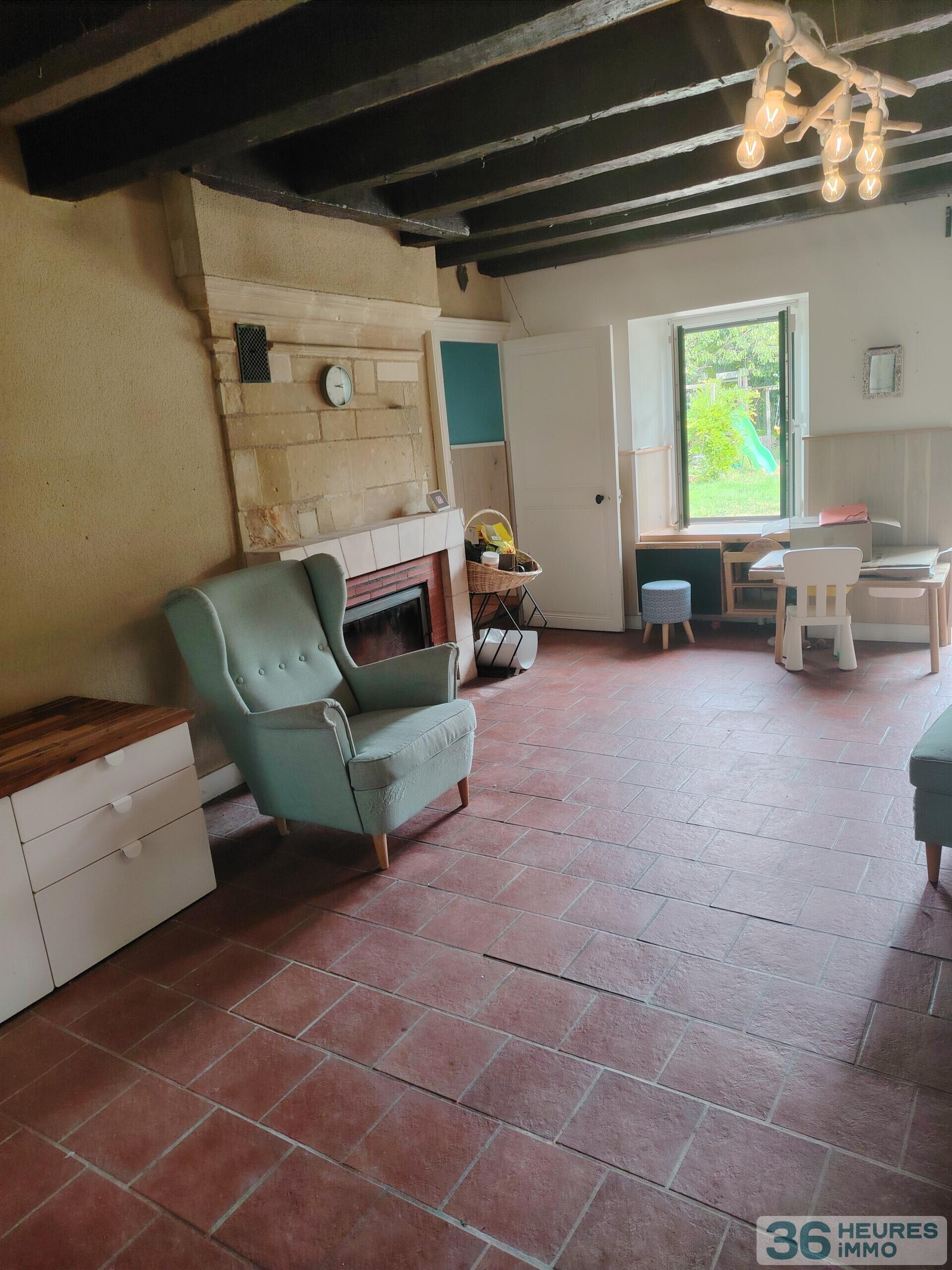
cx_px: 476
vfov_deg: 71.6
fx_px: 880
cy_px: 635
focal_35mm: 24
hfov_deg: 56.8
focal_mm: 5.25
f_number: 1.75
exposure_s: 1/50
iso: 322
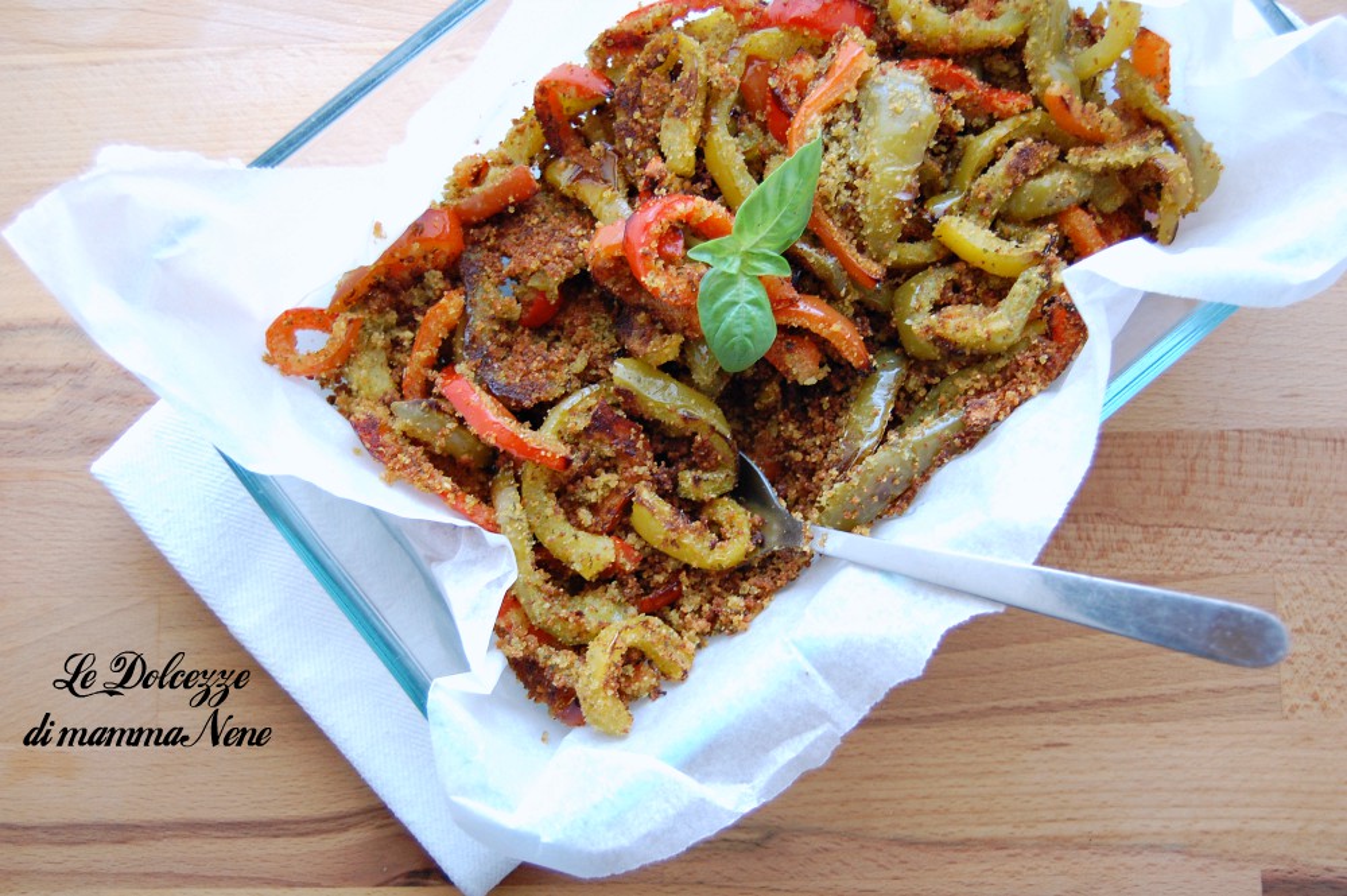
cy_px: 448
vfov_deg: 28.9
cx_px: 674
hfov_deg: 42.4
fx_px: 1738
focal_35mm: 46
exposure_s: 1/30
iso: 800
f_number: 4.5
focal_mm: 31
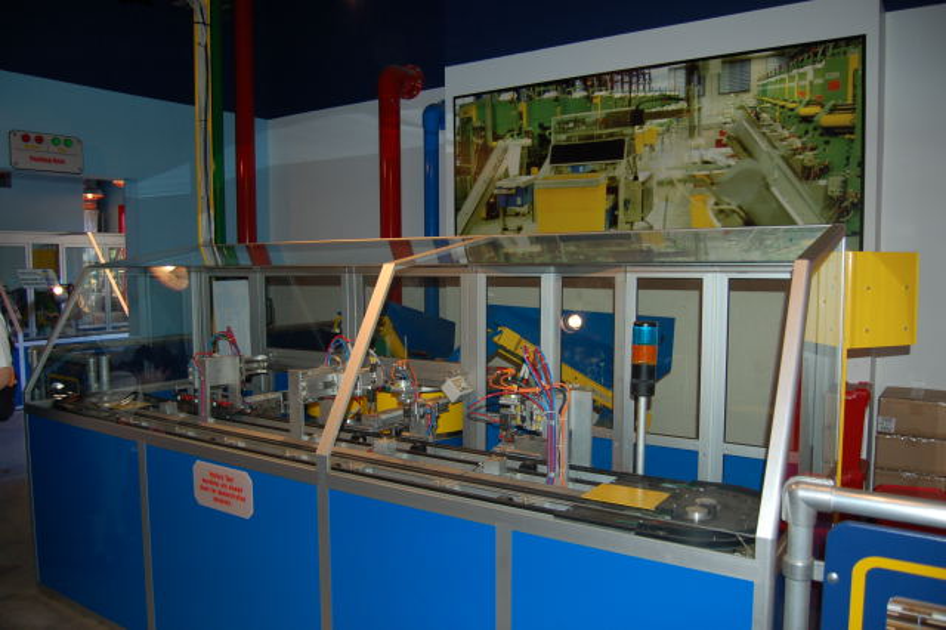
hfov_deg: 67.4
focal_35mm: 27
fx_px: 709
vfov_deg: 47.9
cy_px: 315
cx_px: 473
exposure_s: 1/60
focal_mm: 18
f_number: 3.5
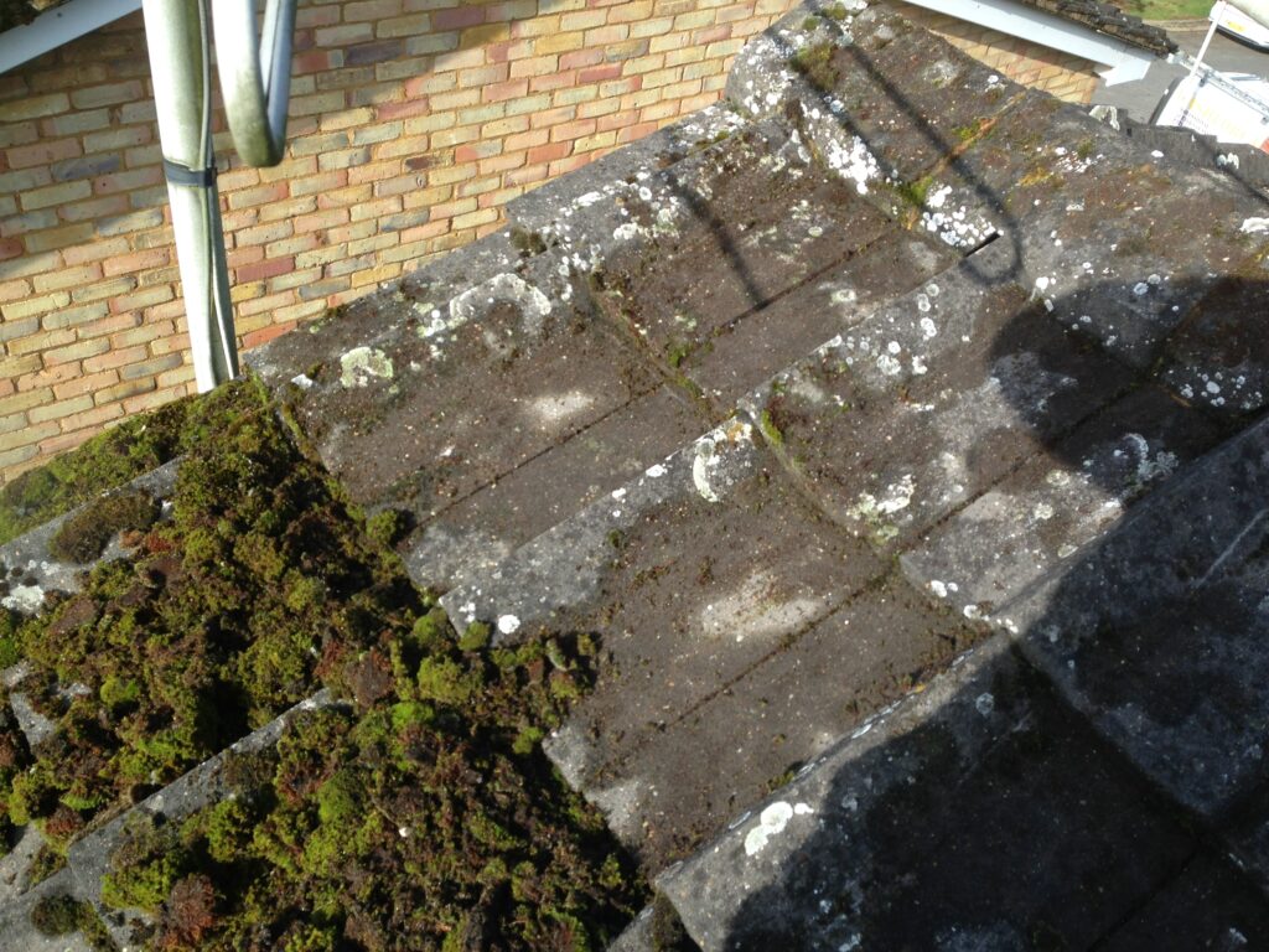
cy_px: 476
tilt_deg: -41.1
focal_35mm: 33
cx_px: 634
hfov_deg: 55.4
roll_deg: -8.6
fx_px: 1210
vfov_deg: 42.9
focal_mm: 4.12
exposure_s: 1/459
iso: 50
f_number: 2.4
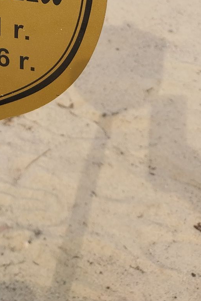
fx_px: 595
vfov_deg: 24.9
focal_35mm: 71
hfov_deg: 18.4
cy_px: -86
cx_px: -24
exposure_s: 1/624
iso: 25
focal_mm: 4
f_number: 1.8
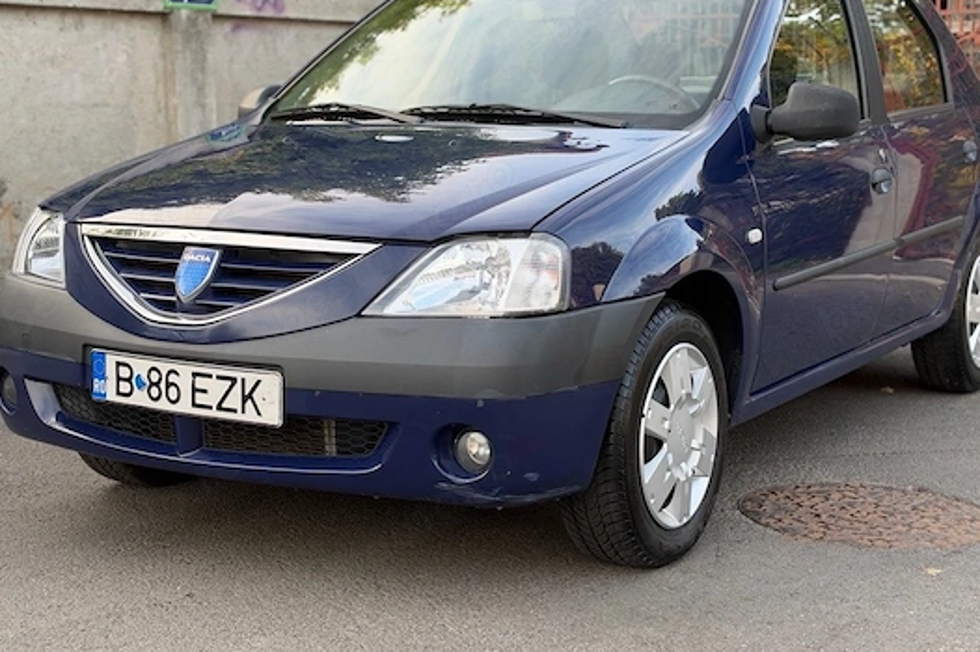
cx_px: 484
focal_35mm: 57
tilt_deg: -5.7
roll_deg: +0.9
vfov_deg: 23.7
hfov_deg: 35.1
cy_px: 261
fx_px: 1551
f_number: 1.8
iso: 64
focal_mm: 6.93
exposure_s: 1/265
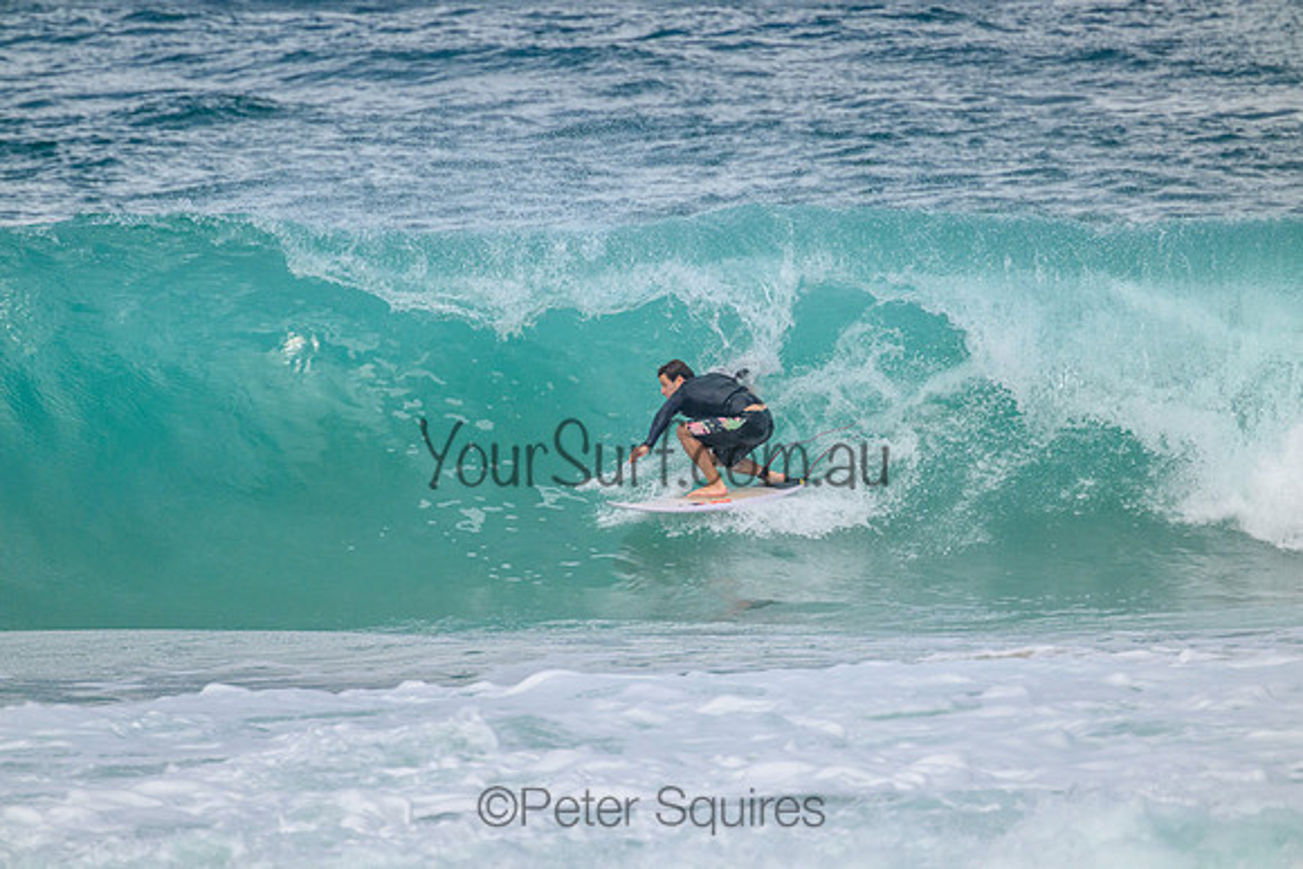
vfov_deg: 1.7
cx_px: 652
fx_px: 28961
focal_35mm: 800
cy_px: 434
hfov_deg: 2.6
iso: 1000
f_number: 11
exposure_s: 1/2000
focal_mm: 800
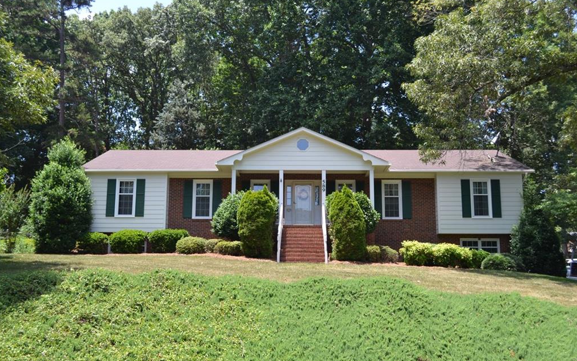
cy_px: 188
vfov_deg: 34.4
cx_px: 288
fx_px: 582
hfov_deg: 52.8
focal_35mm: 37
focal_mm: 24
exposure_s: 1/125
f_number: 5.6
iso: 100
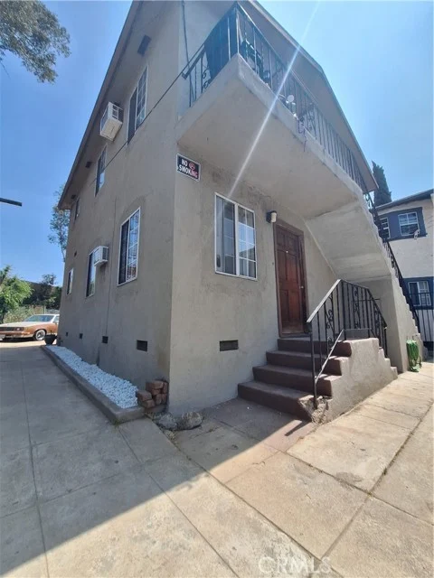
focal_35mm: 13
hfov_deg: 89.9
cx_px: 217
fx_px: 217
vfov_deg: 106.2
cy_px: 289
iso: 40
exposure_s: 1/2070
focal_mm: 1.74
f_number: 2.2
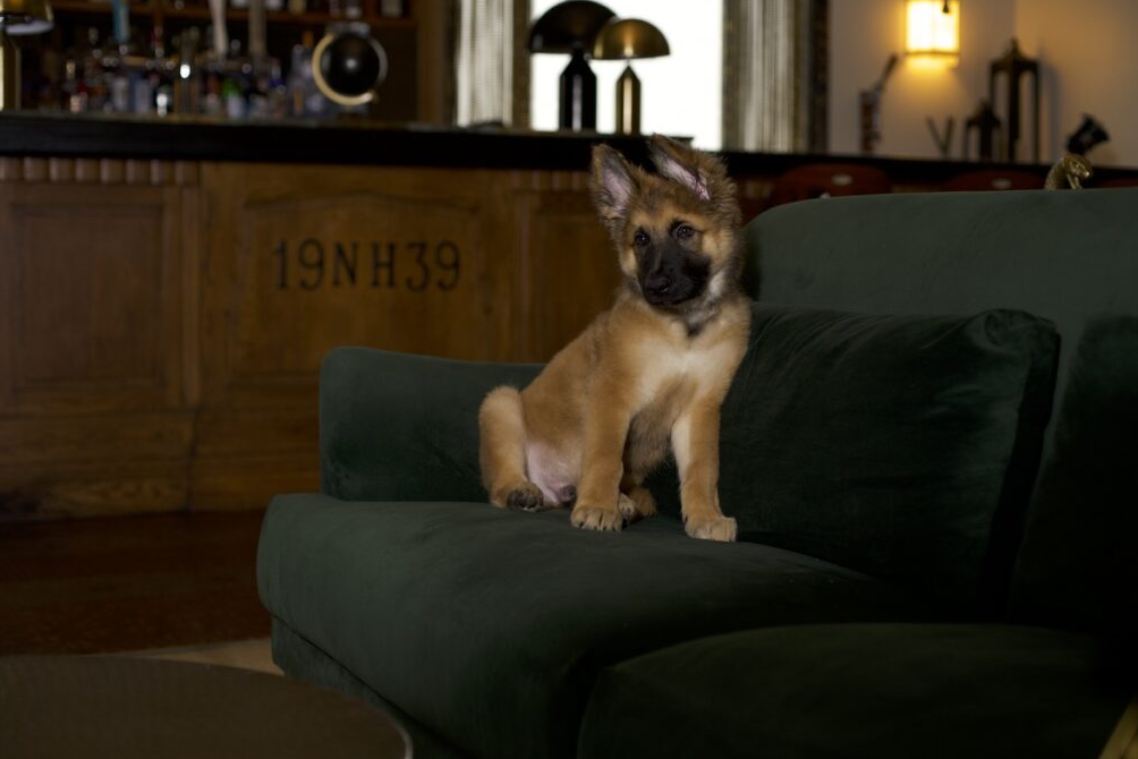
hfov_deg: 38.9
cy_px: 373
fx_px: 1613
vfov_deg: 26.5
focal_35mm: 51
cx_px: 577
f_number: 2.8
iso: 400
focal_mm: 50
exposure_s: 1/200
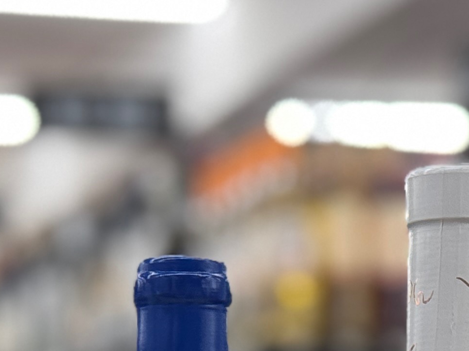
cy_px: 716
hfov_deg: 9.9
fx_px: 2710
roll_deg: +0.8
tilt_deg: -3.8
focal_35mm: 200
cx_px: 307
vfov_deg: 7.1
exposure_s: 1/60
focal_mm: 6.76
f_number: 1.78
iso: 250
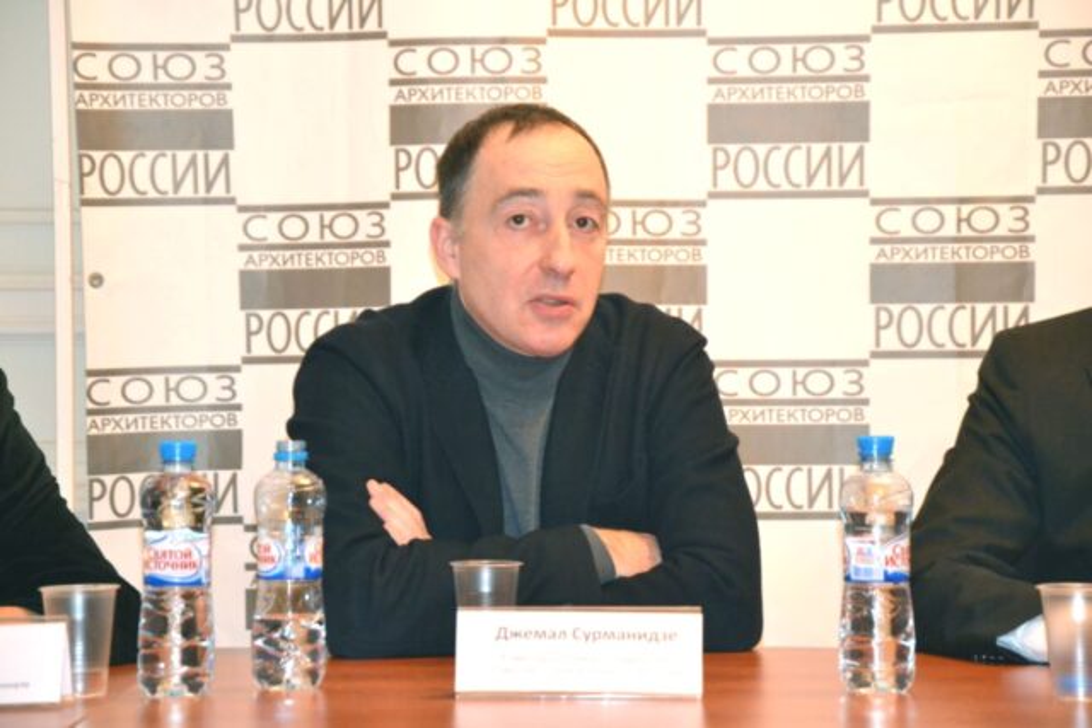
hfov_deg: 15.2
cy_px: 364
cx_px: 546
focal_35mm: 135
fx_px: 4096
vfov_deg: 10.2
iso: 3200
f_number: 5.6
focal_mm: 90
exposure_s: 1/60
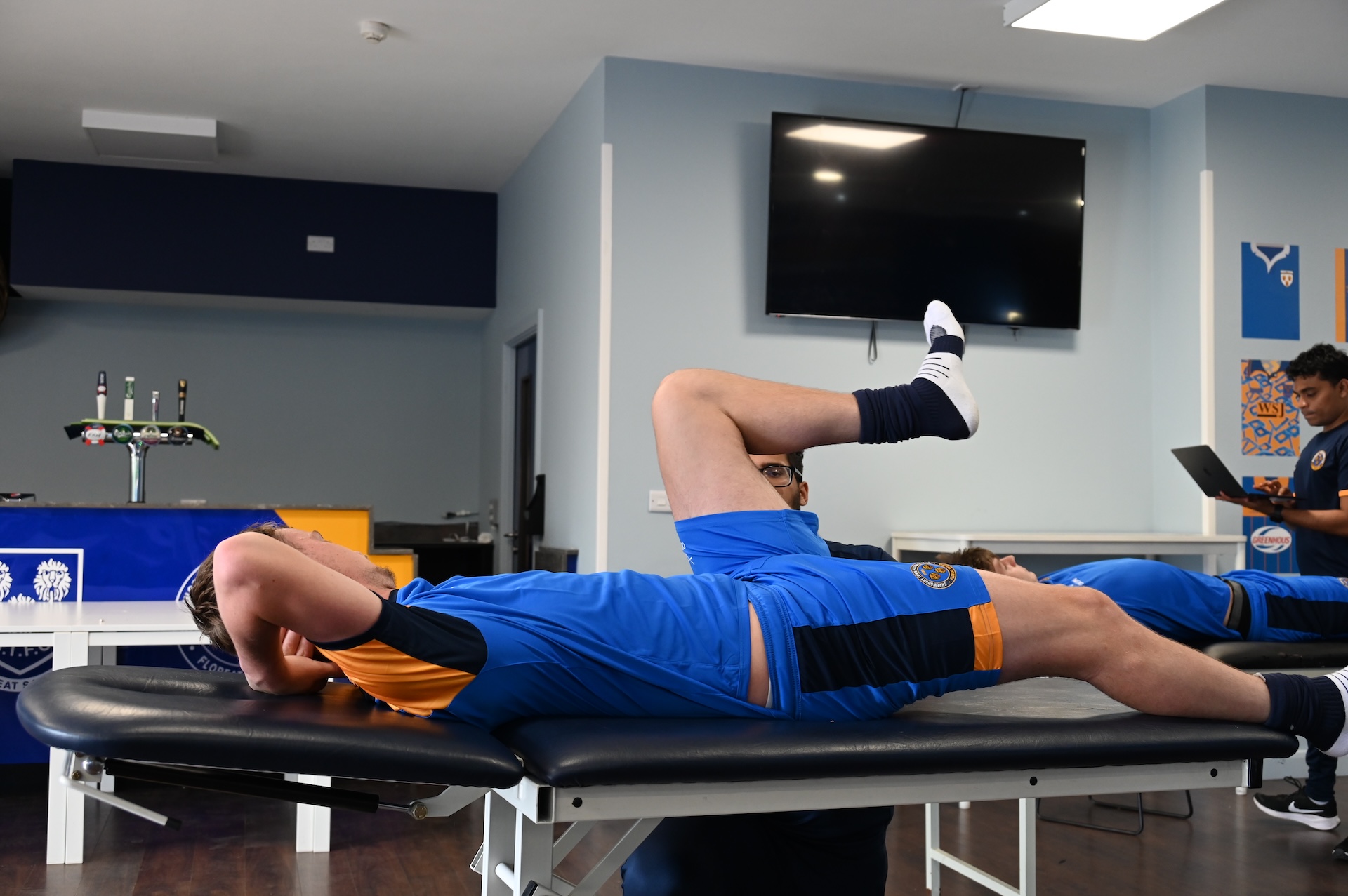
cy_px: 448
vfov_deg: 34.2
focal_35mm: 39
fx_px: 1459
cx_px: 674
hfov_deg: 49.6
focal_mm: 39
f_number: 5
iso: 2000
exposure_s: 1/125
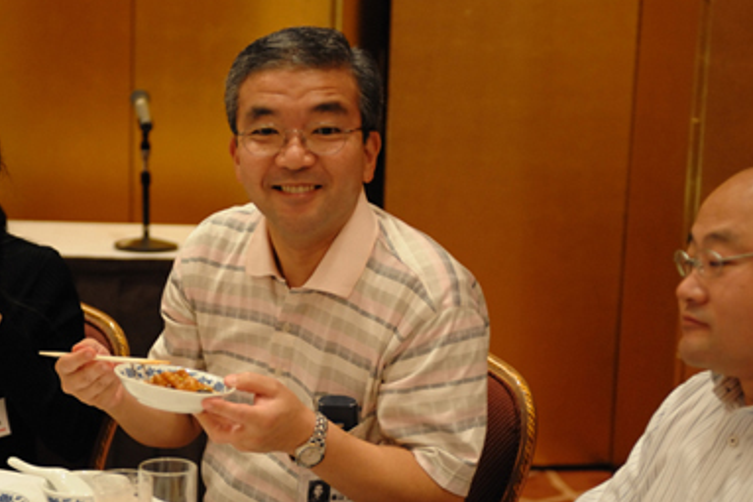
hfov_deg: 23.4
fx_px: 1819
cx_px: 342
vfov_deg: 15.6
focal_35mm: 87
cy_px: 358
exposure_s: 1/125
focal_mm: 52
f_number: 2.8
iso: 2500
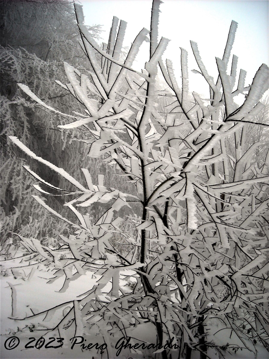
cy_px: 180
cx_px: 134
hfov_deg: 40.7
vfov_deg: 52.6
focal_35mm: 35
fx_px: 363
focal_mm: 5.7
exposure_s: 1/296
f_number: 2.8
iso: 64
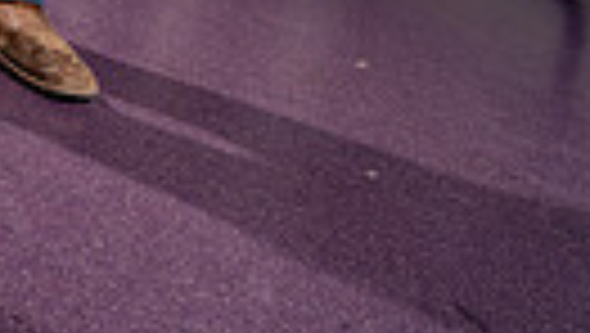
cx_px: -32
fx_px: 1128
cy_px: -630
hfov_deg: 27.3
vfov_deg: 11.3
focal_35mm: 72
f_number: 8
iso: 100
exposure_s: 1/250
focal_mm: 20
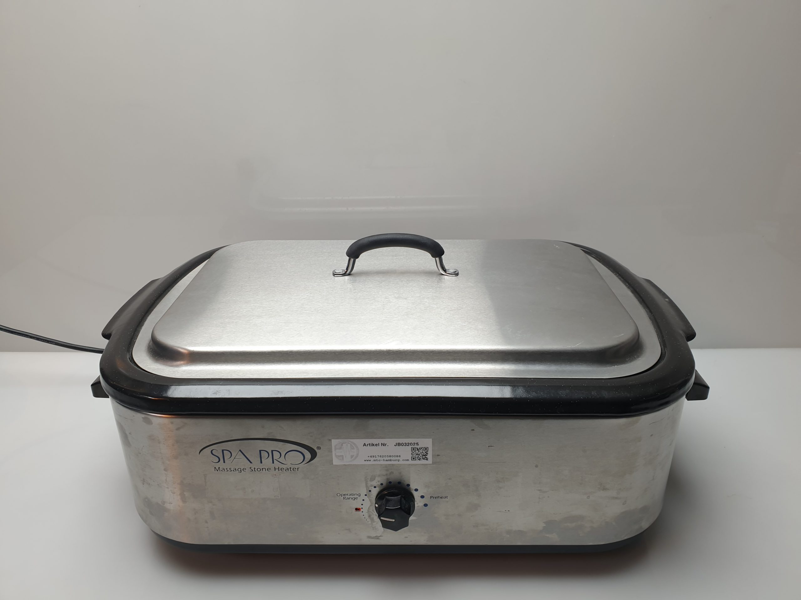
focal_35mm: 26
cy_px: 300
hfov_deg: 67.3
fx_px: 602
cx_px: 400
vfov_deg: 53.1
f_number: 2.4
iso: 50
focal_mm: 4.3
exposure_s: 1/50
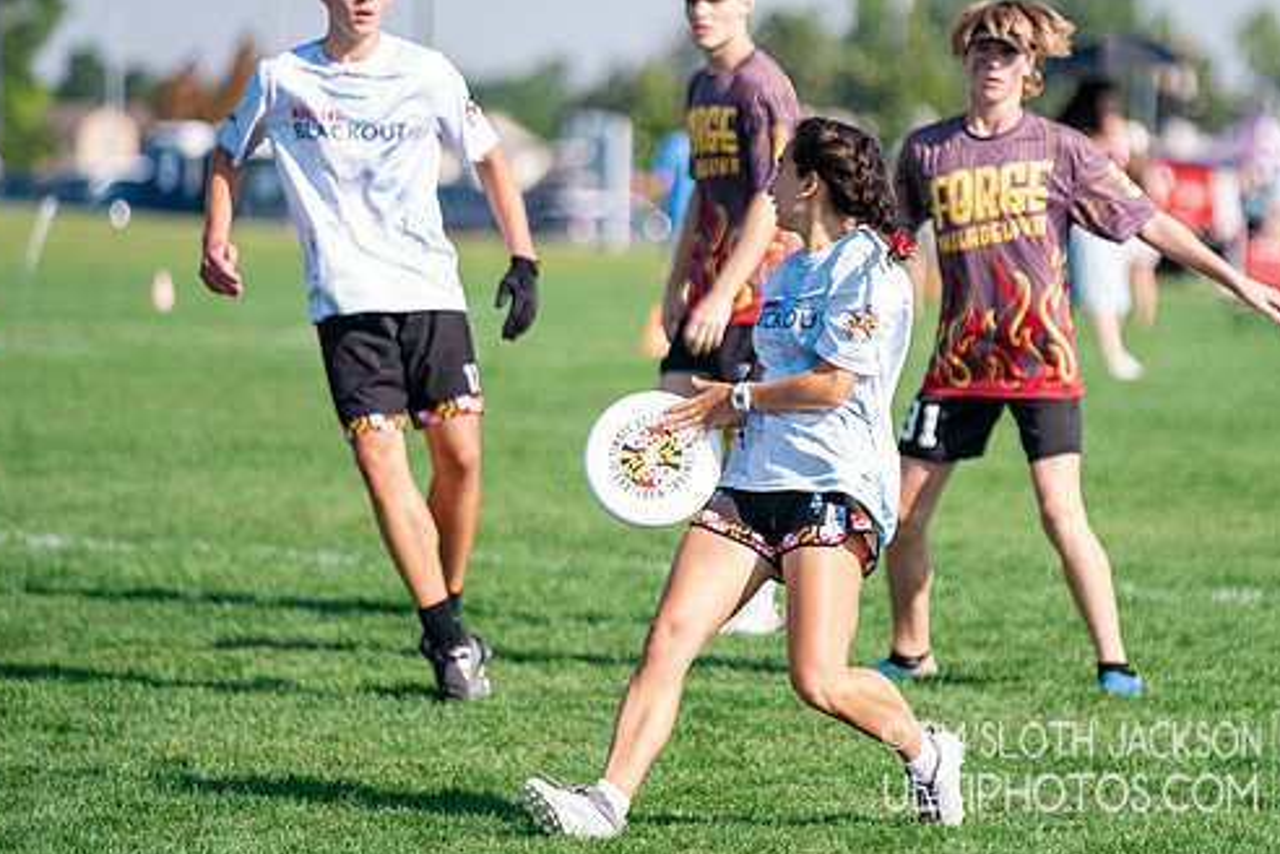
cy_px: 292
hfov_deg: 6.6
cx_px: 868
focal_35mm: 313
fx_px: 11128
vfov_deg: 4.4
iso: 1000
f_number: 2.8
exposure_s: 1/6400
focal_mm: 200
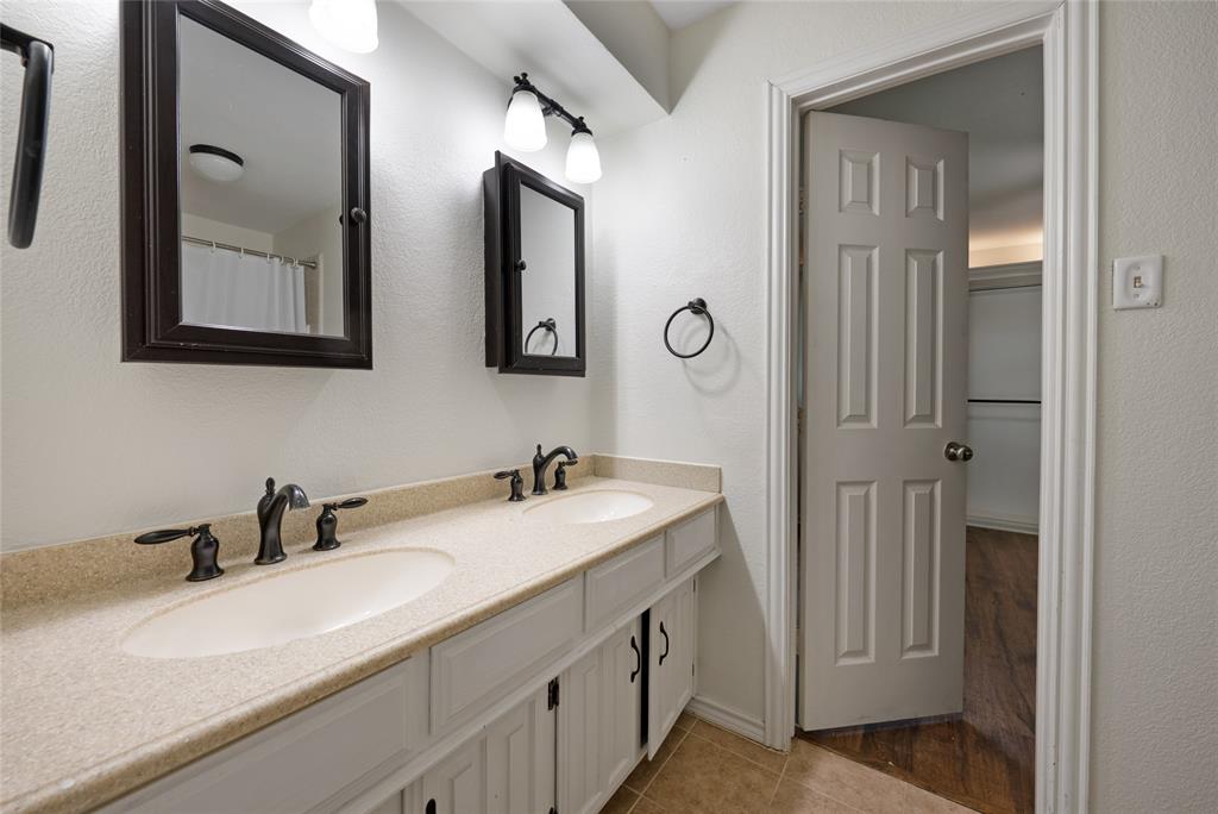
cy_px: 407
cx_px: 609
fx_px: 440
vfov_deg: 85.5
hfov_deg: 108.3
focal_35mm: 13
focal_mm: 13
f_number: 9
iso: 100
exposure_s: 1/4
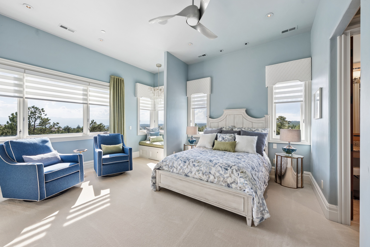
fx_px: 144
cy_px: 124
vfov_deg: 81.3
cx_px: 185
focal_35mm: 14
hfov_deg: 104.2
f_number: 9
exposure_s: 1/160
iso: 640
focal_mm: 14
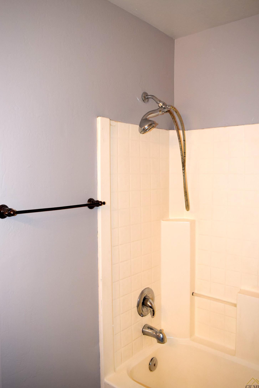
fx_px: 334
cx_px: 131
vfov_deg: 60.3
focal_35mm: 31
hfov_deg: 42.3
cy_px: 192
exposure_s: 1/100
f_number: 5
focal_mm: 20
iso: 800
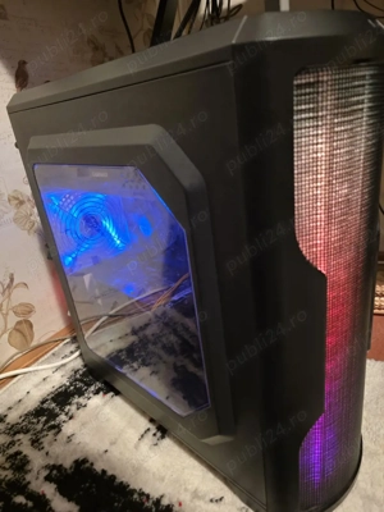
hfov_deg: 58.9
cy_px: 256
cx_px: 192
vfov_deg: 73.9
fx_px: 340
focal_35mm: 23
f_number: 1.7
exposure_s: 1/16.7
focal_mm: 6.3
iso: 1250
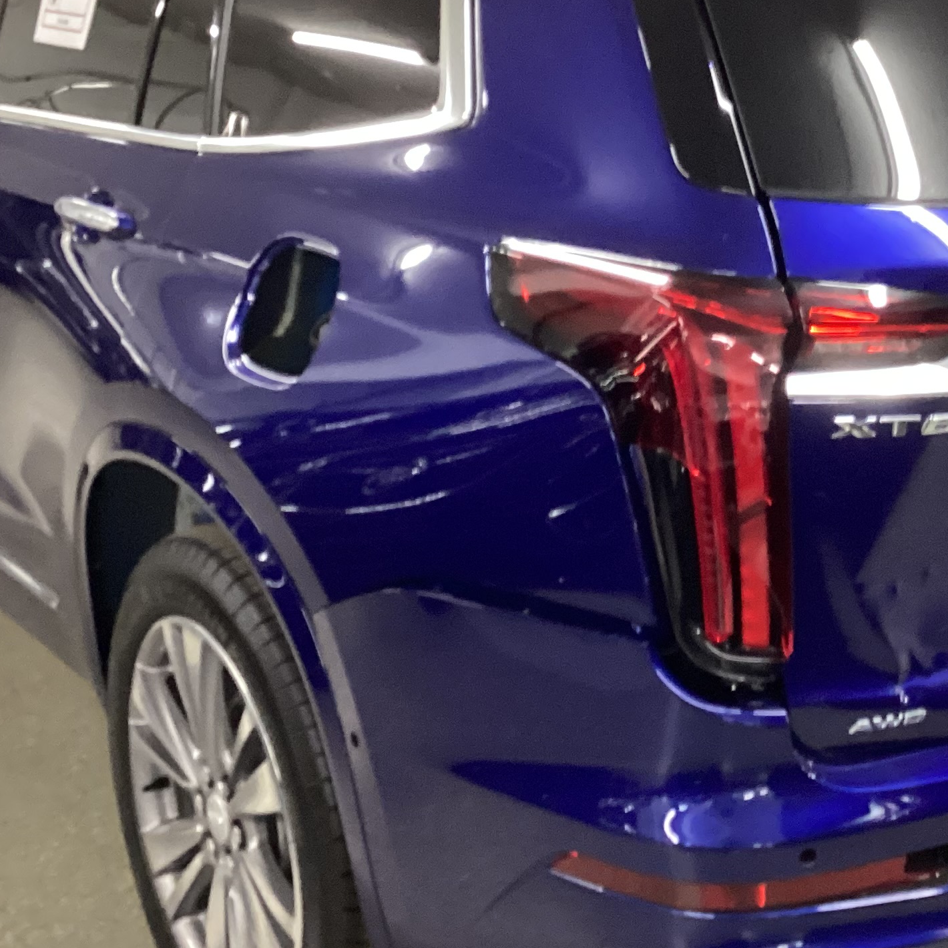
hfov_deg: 27.0
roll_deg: +0.2
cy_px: 362
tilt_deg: -15.1
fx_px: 1952
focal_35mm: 63
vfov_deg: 27.2
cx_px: 678
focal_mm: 3.3
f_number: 2.4
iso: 320
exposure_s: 1/25
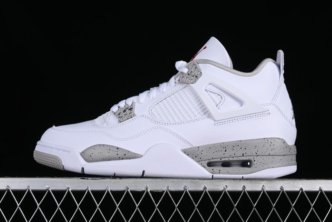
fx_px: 692
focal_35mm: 75
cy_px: 111
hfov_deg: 27.0
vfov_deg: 18.2
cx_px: 166
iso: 160
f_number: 9
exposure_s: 1/80
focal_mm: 50
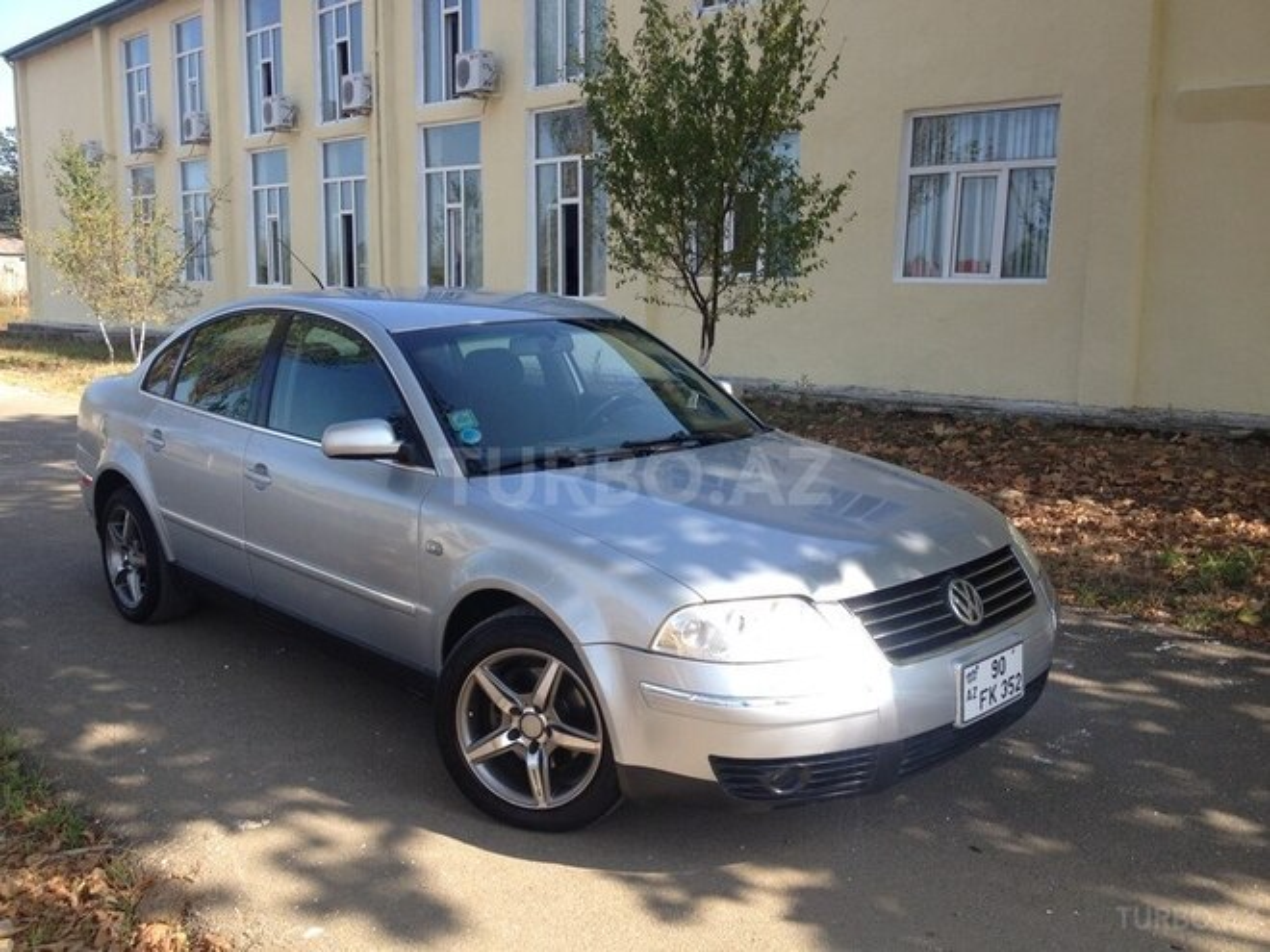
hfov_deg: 52.6
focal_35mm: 35
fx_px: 1284
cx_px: 635
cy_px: 476
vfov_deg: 40.7
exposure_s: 1/546
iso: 50
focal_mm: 4.28
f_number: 2.4
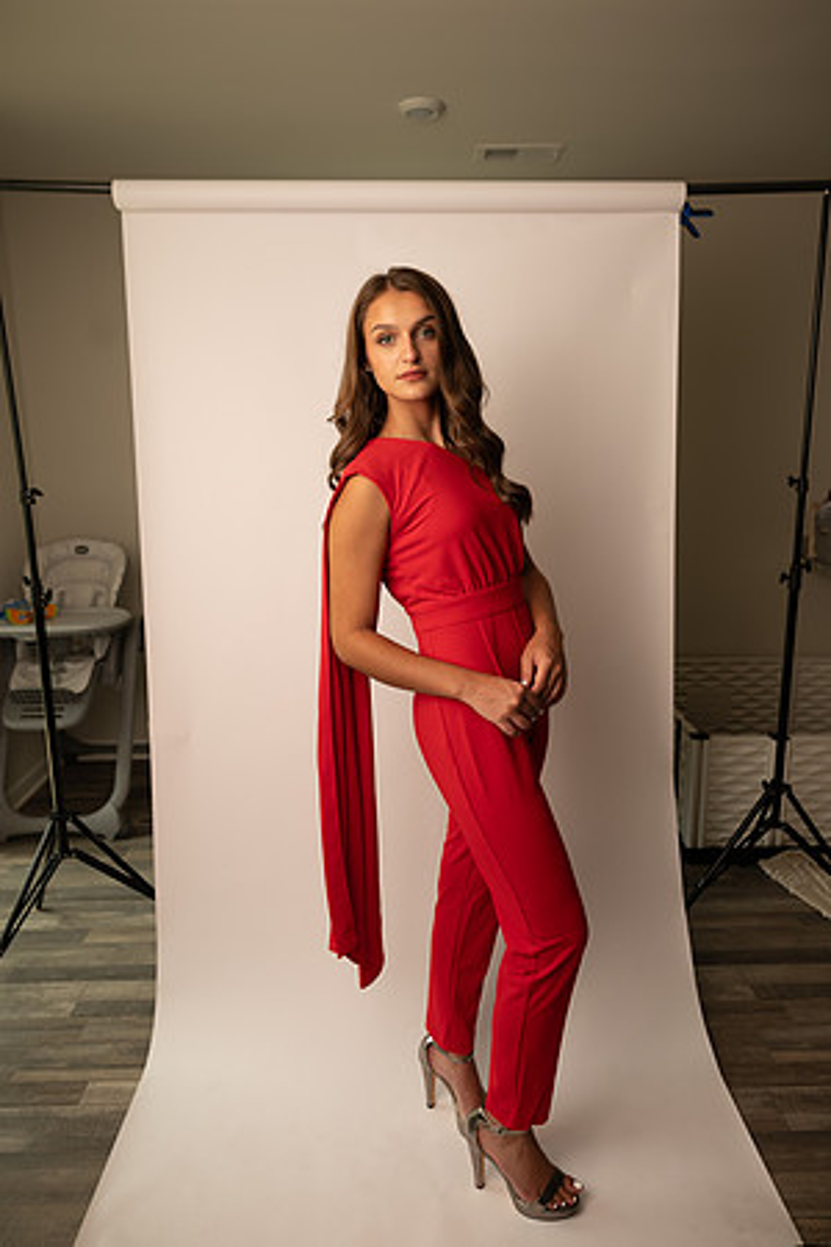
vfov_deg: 73.7
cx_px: 416
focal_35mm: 24
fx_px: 831
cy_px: 624
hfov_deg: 53.1
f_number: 3.2
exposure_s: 1/160
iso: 100
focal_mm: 24
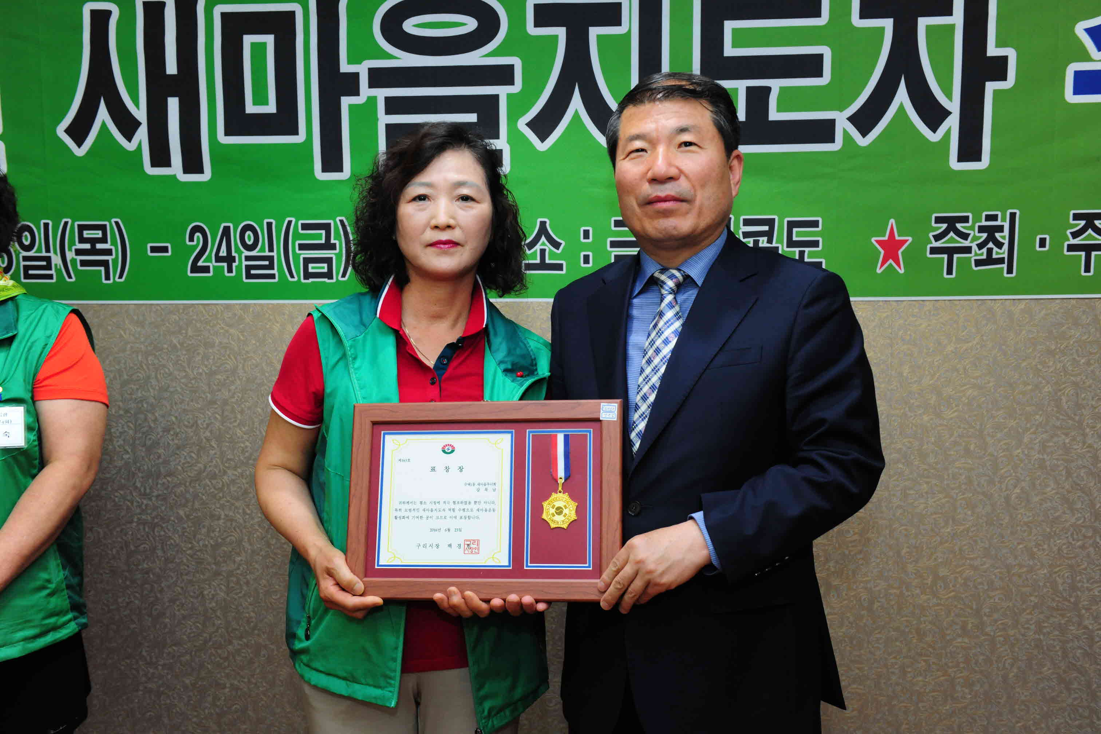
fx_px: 1162
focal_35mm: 38
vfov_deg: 35.1
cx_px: 550
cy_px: 367
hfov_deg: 50.7
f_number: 5.6
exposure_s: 1/60
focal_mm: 38
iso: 1600
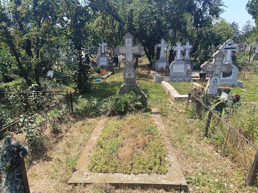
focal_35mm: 24
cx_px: 129
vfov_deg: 56.8
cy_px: 96
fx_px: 179
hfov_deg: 71.6
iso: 51
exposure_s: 1/576
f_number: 1.88
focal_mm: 5.59
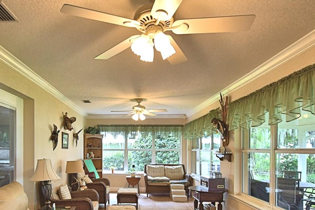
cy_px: 151
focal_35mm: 25
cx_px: 127
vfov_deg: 49.7
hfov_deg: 70.8
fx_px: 219
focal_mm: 10
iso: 400
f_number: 4.5
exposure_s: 1/40
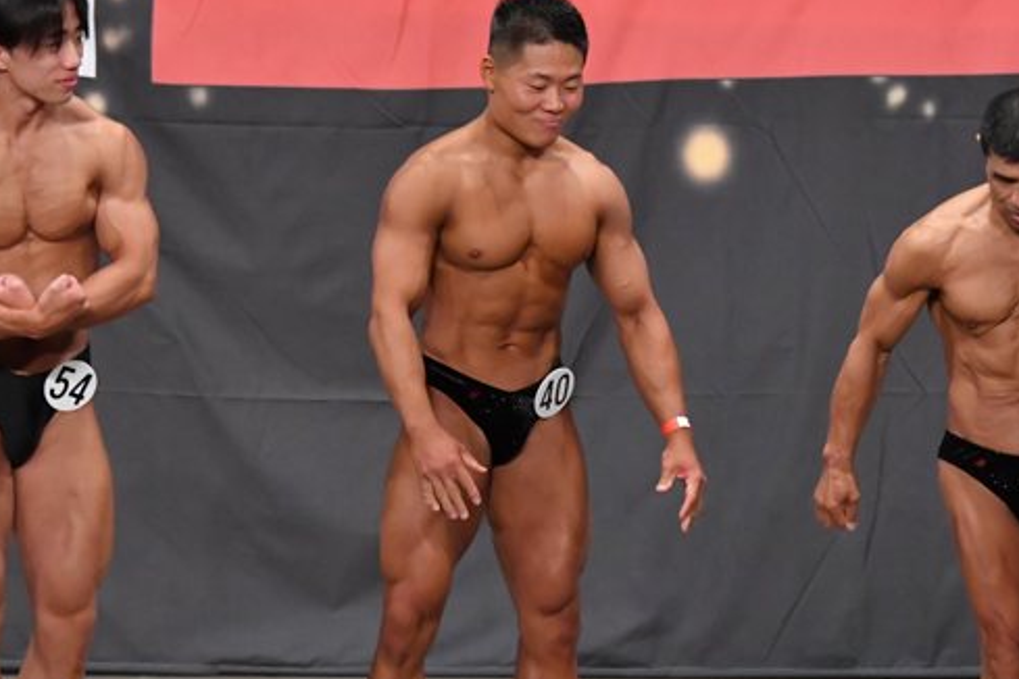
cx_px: 535
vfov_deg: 4.3
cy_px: 414
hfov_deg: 6.4
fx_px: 9057
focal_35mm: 320
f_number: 5.6
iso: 6400
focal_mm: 135
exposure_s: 1/400
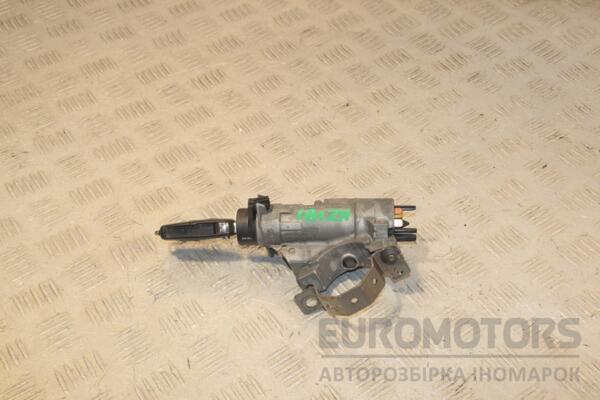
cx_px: 300
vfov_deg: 25.8
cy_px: 200
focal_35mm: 52
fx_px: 875
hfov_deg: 37.9
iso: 800
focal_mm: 35
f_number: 9
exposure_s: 1/200
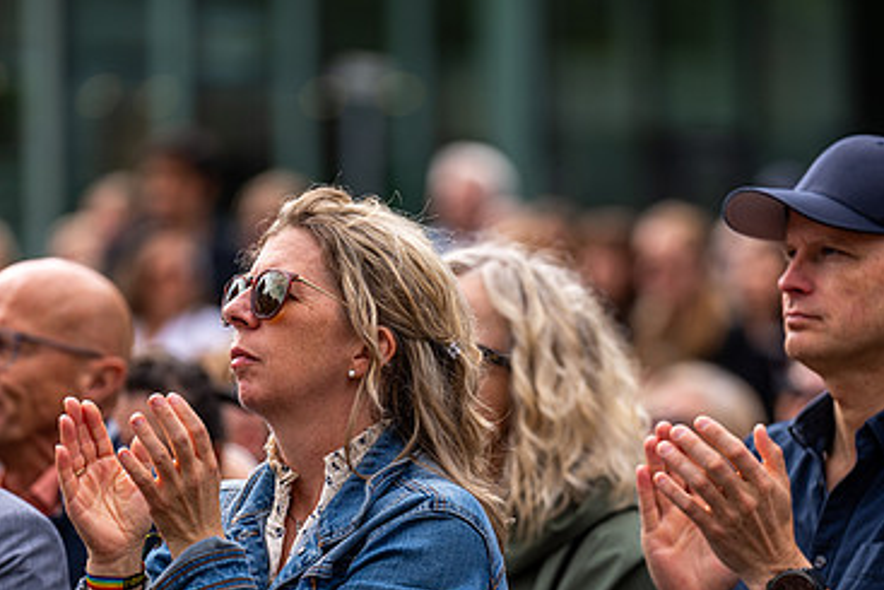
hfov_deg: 8.0
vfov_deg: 5.4
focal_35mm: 256
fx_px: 6288
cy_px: 447
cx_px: 465
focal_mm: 162
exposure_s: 1/800
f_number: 2.8
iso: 100
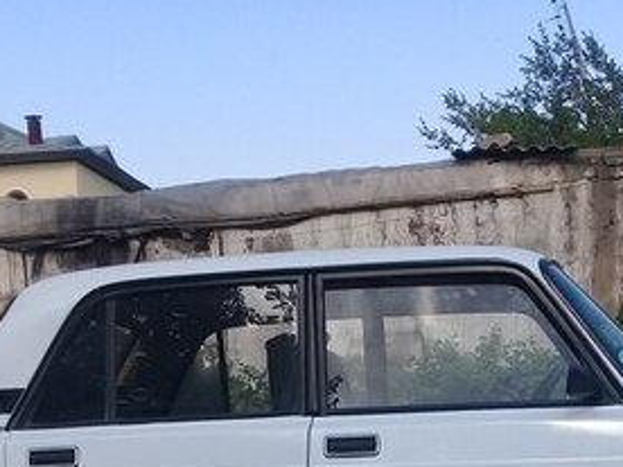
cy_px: 552
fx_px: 1332
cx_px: 400
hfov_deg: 26.2
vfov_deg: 18.9
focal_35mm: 74
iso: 50
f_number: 2.2
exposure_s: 1/822
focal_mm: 3.3
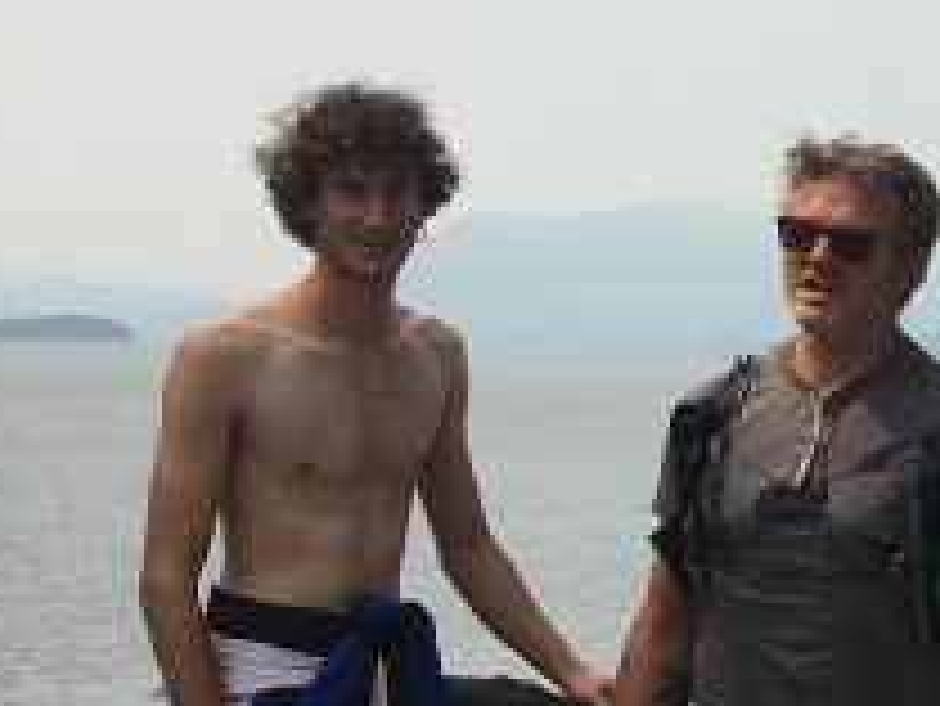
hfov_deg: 15.8
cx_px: 1552
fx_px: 3016
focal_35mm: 111
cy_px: 373
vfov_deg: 13.4
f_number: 2.2
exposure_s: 1/1672
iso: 25
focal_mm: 4.15
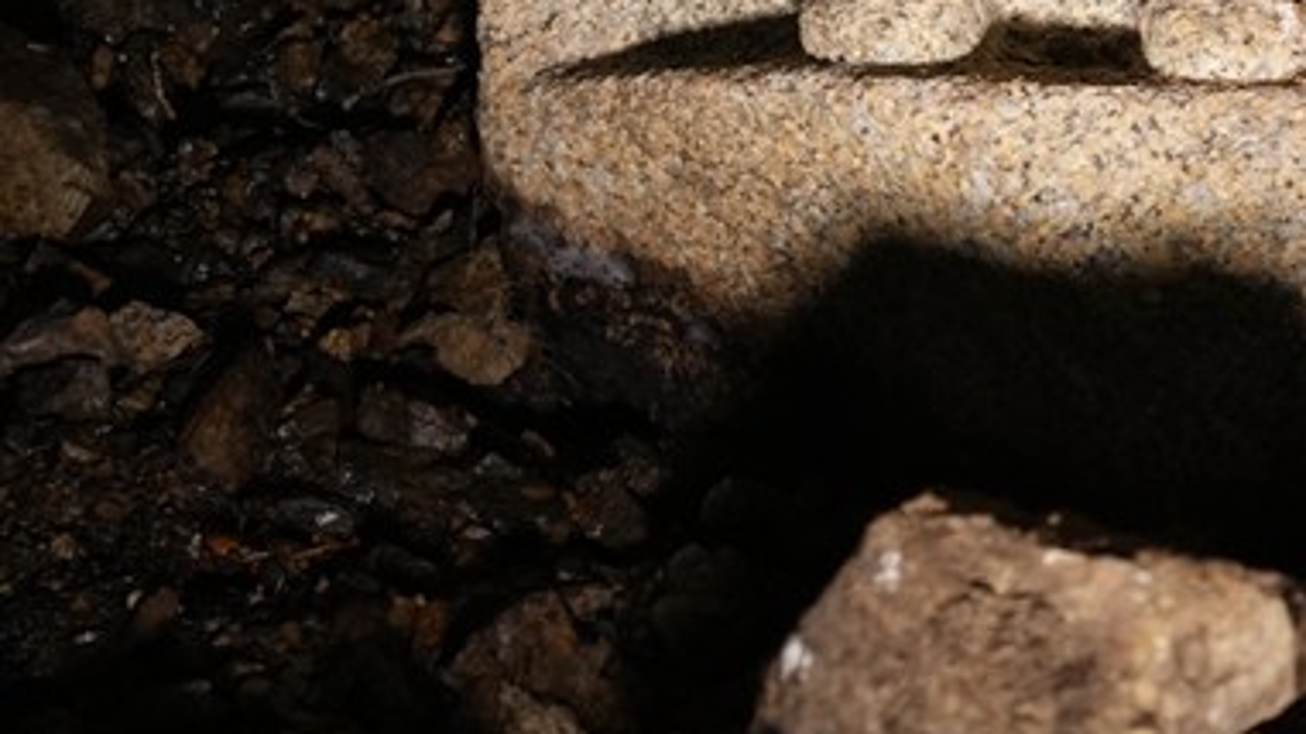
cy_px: -779
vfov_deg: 5.5
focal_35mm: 217
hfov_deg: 9.9
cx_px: 1114
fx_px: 7512
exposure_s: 1/160
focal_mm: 77
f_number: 4
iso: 2000
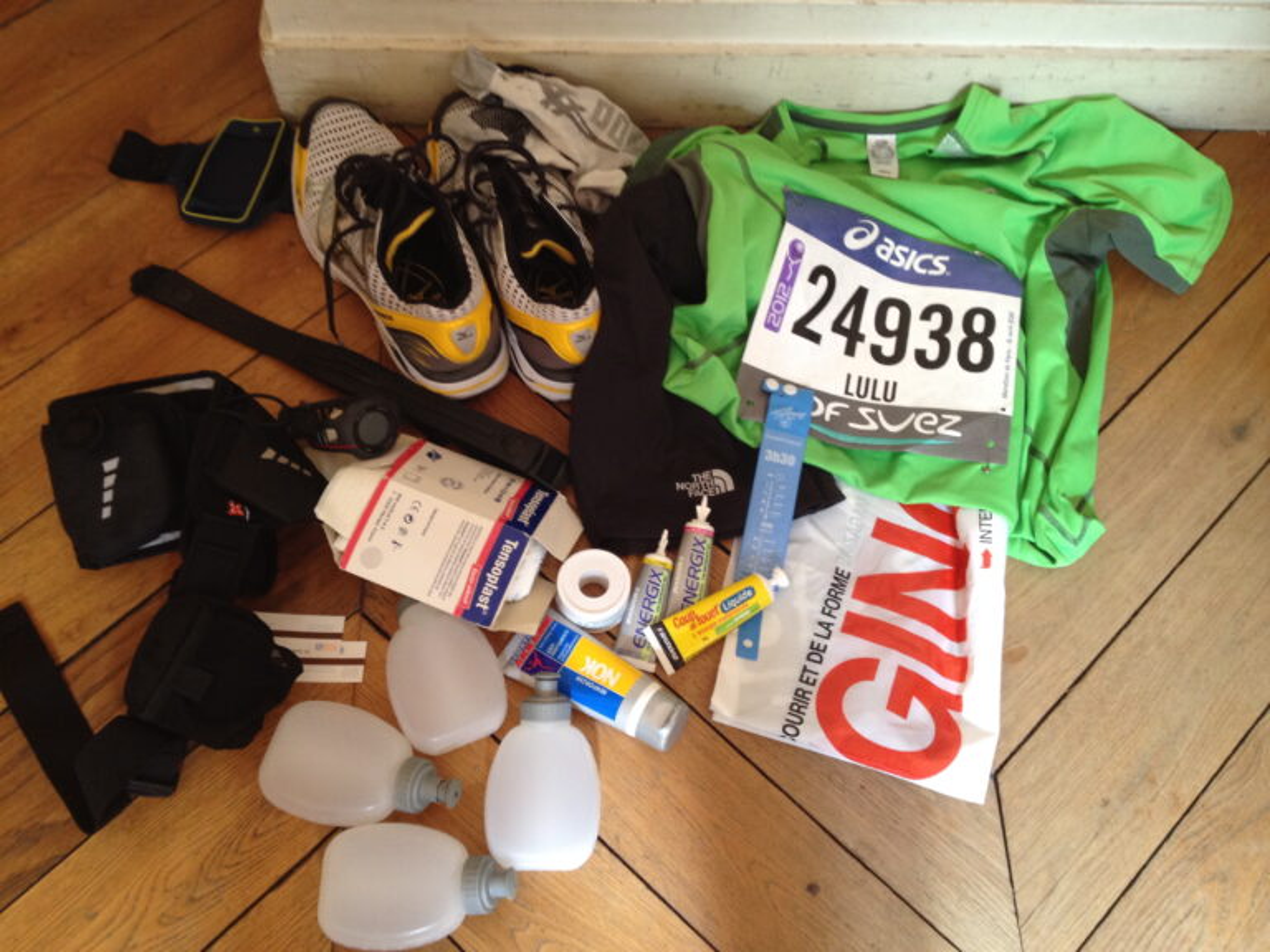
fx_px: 1284
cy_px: 476
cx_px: 635
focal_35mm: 35
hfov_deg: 52.6
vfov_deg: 40.7
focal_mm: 4.28
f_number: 2.4
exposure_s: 1/20
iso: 125
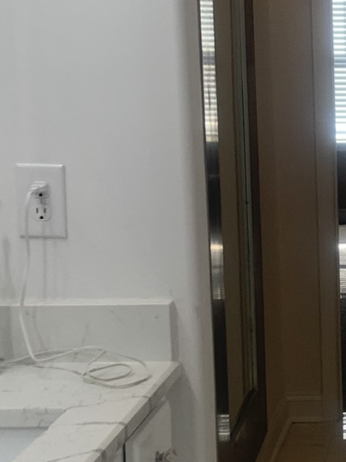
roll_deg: +0.8
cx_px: 441
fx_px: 1268
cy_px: 315
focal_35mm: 95
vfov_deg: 20.6
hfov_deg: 14.9
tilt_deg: -11.0
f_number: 1.8
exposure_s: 1/120
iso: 64
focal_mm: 4.25
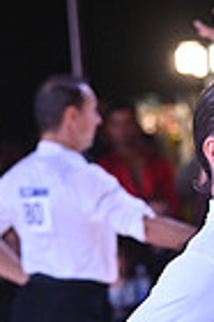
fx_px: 6480
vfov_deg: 2.8
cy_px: 529
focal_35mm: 725
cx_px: 395
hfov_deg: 1.9
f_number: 6.3
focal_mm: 175
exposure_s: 1/320
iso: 2000
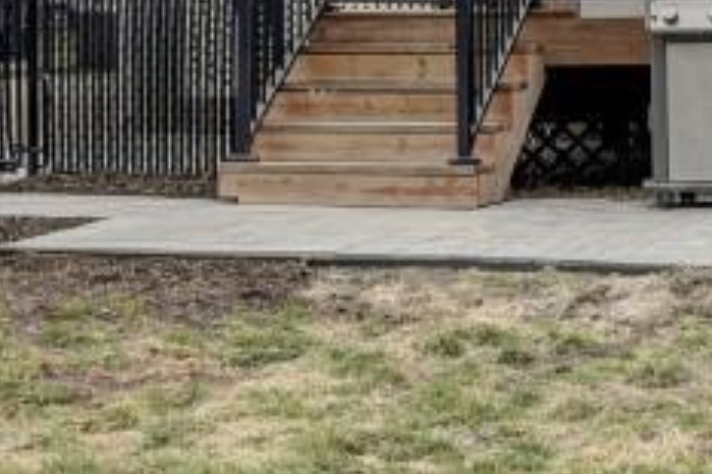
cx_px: 629
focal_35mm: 165
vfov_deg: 8.3
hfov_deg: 12.4
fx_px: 3261
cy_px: 107
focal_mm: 24
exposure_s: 1/640
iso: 400
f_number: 8
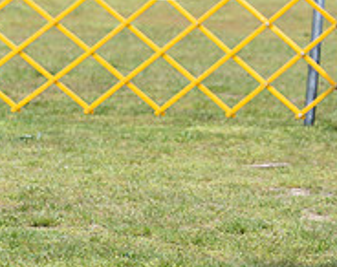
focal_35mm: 484
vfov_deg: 3.2
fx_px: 4812
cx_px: 481
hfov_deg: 4.0
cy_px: -35
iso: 100
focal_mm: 116
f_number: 4
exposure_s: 1/800
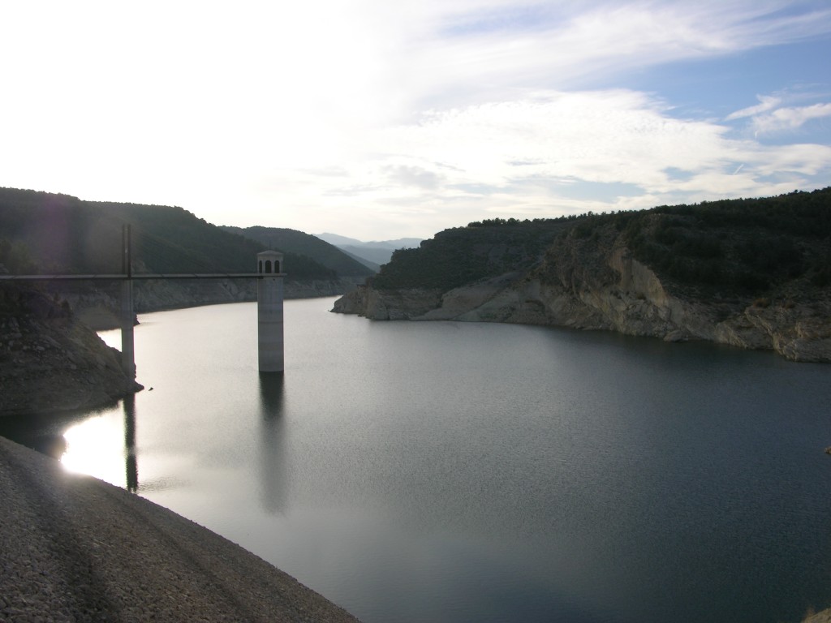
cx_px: 416
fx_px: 840
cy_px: 312
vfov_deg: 40.7
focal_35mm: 35
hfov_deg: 52.6
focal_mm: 8.9
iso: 50
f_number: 6.3
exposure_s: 1/196
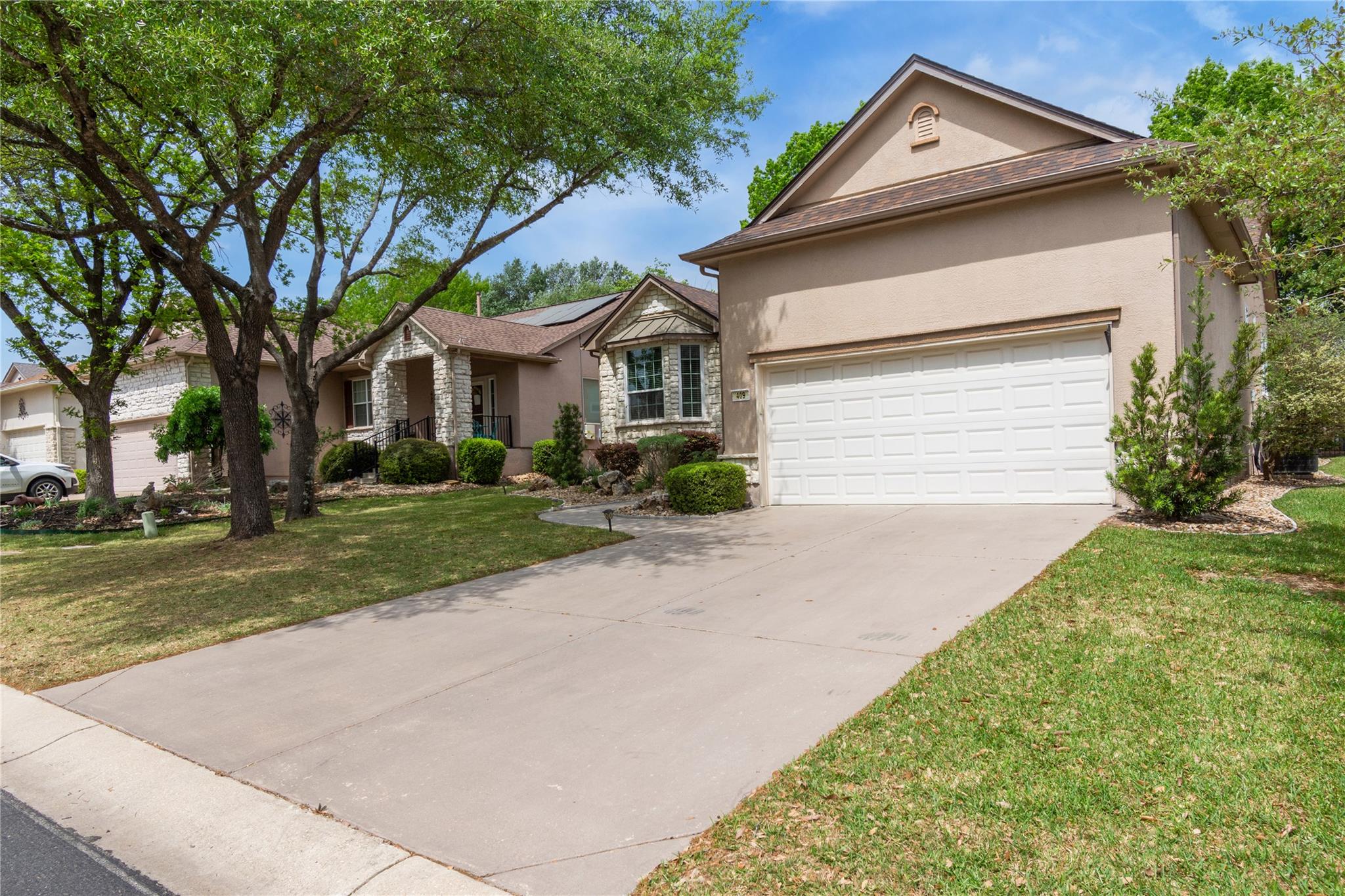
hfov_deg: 81.2
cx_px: 672
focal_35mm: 21
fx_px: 784
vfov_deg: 59.5
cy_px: 448
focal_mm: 14
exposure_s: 1/640
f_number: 9
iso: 100
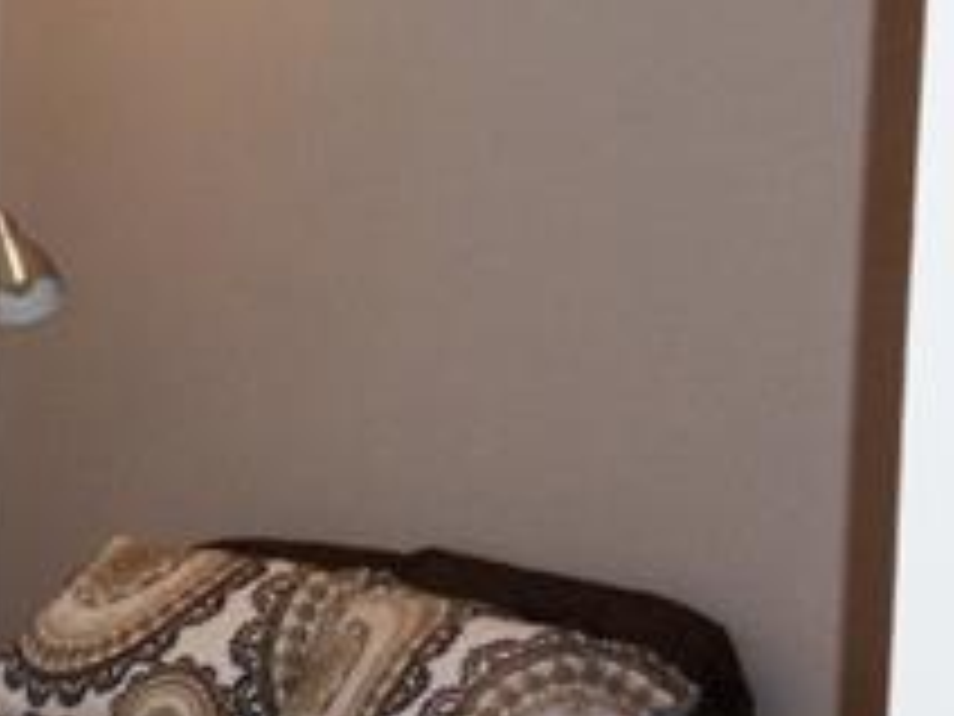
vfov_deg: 11.1
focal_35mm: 133
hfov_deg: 14.2
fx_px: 3665
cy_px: 491
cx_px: -320
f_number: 3.5
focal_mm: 6
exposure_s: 1/30
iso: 400
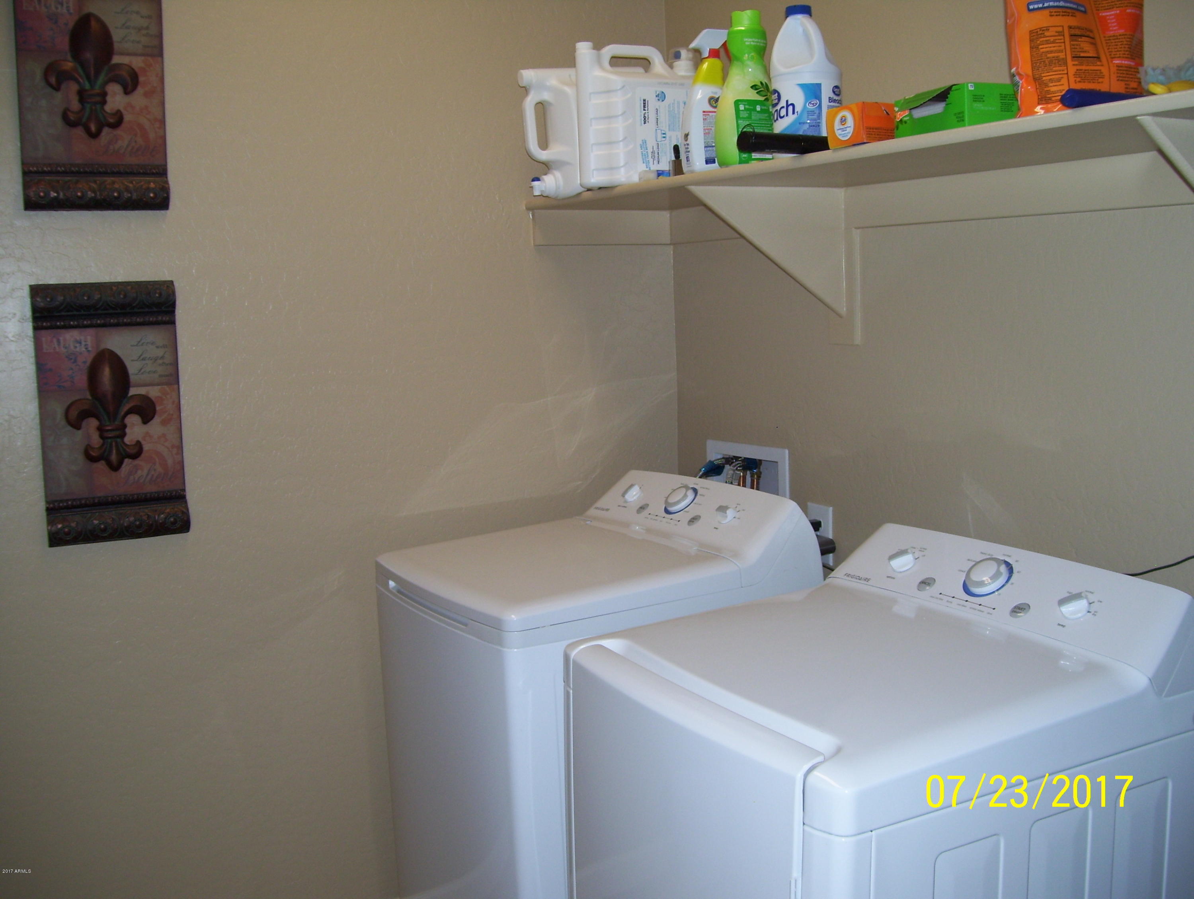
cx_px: 597
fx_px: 1243
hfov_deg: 51.3
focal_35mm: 36
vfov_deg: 39.7
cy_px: 450
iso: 80
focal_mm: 6
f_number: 2.7
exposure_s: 1/60
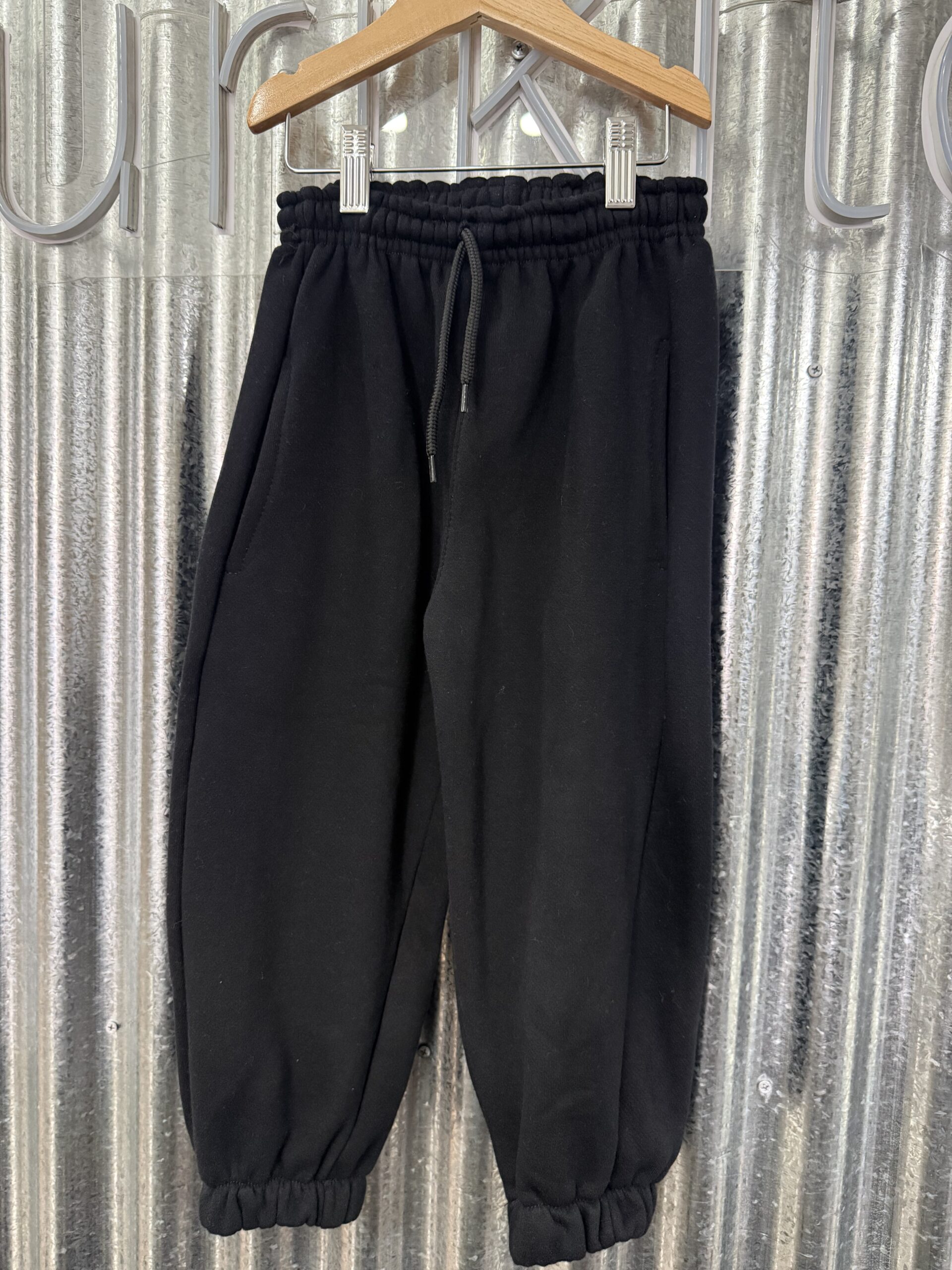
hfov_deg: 56.8
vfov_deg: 71.6
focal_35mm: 24
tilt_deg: -4.1
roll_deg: -1.7
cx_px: 476
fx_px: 880
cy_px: 635
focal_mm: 6.76
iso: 500
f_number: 1.78
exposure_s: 1/50
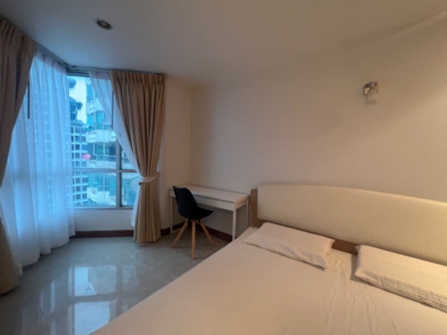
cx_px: 224
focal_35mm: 13
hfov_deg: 106.2
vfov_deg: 89.9
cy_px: 168
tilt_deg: -7.6
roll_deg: -0.5
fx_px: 168
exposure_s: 1/50
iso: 320
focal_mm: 1.57
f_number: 1.8
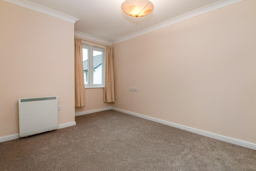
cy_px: 86
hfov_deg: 100.3
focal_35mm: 15
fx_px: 107
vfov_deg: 77.5
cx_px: 128
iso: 200
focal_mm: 10
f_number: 7.1
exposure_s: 1/30
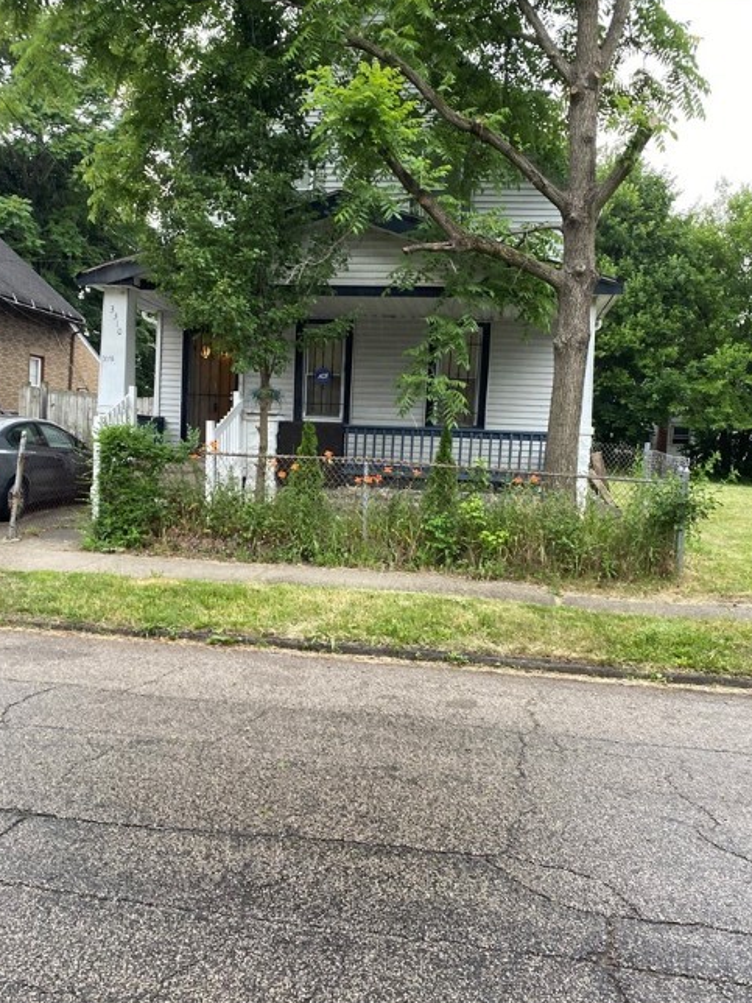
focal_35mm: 31
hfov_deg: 45.4
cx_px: 352
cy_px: 503
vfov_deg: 58.4
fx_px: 898
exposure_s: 1/121
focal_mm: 4.25
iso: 64
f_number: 1.8
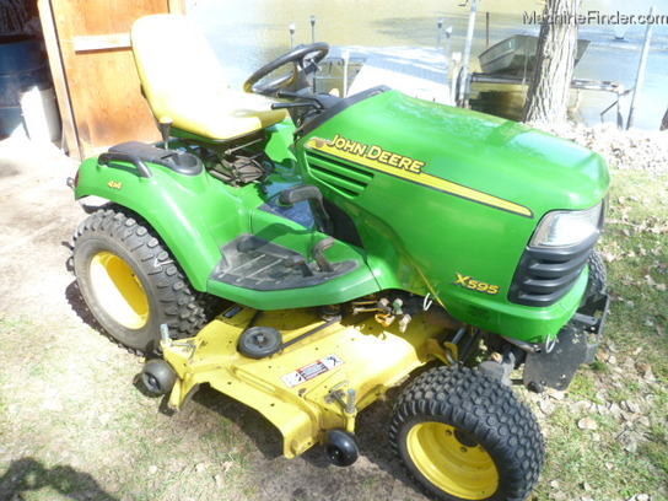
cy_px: 250
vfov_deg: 49.7
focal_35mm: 28
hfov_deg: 63.4
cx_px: 334
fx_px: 540
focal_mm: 5
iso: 80
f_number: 2.8
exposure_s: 1/125
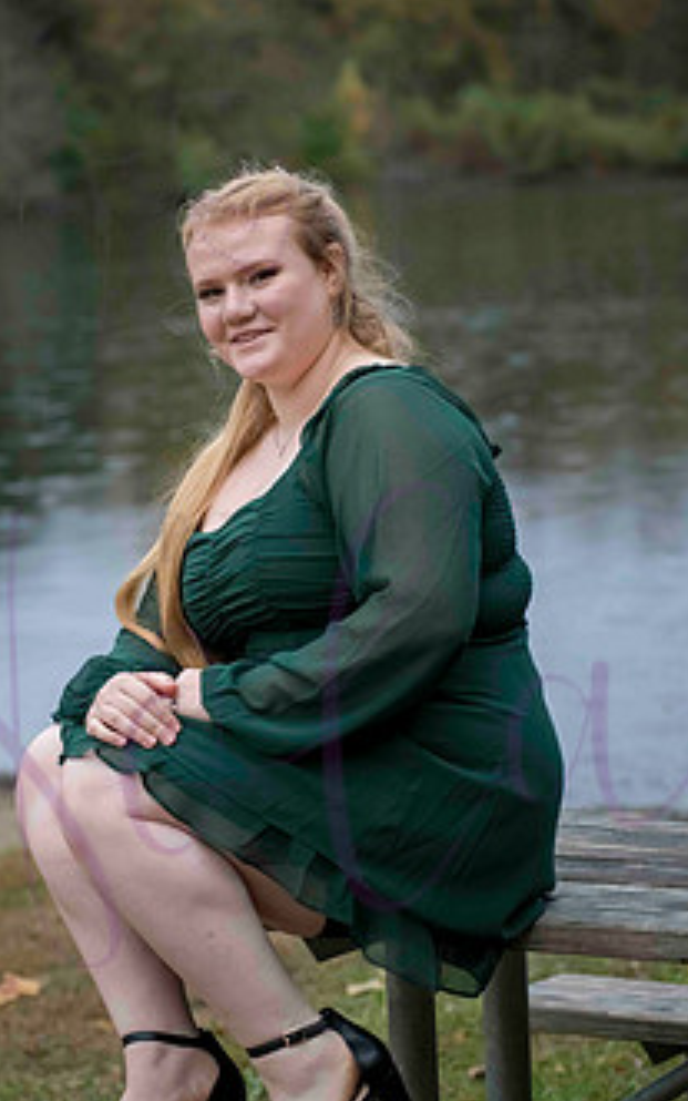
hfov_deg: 11.8
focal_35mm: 111
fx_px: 3329
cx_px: 256
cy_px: 532
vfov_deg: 18.8
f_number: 4.5
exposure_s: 1/320
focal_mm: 80
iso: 1600
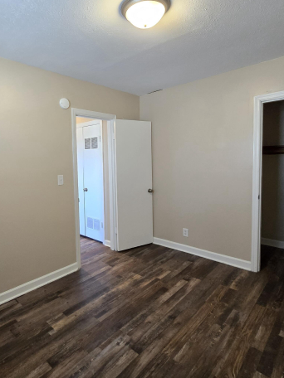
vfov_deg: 84.5
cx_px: 107
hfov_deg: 67.6
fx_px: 208
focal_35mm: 19
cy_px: 172
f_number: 2.2
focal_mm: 2.2
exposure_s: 1/60
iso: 800
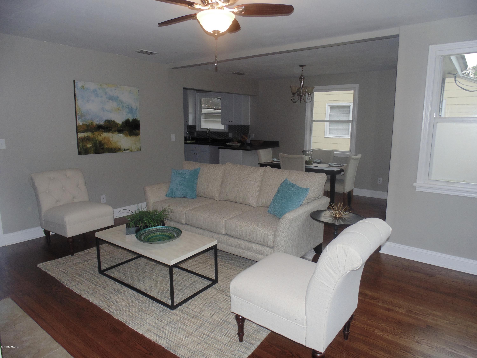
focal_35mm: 22
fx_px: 303
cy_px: 179
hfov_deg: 76.4
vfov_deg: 61.1
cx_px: 238
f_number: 3.1
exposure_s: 1/30
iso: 80
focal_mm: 4
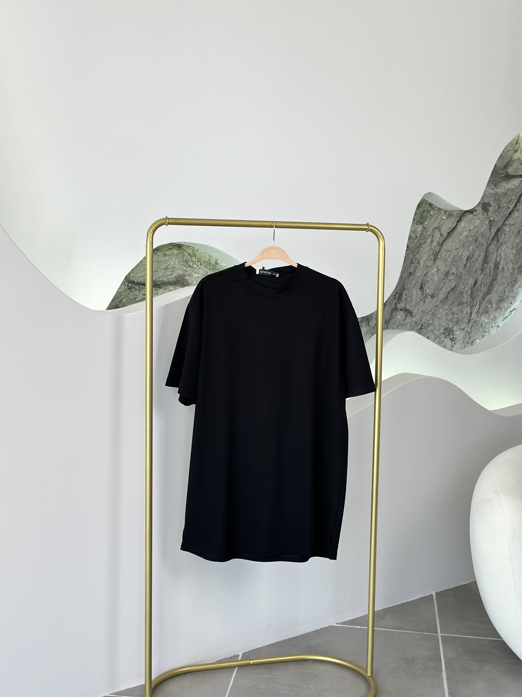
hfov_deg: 30.3
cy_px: 348
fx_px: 965
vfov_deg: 39.7
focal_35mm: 48
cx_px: 261
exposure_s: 1/312
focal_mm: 6.86
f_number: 1.78
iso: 80
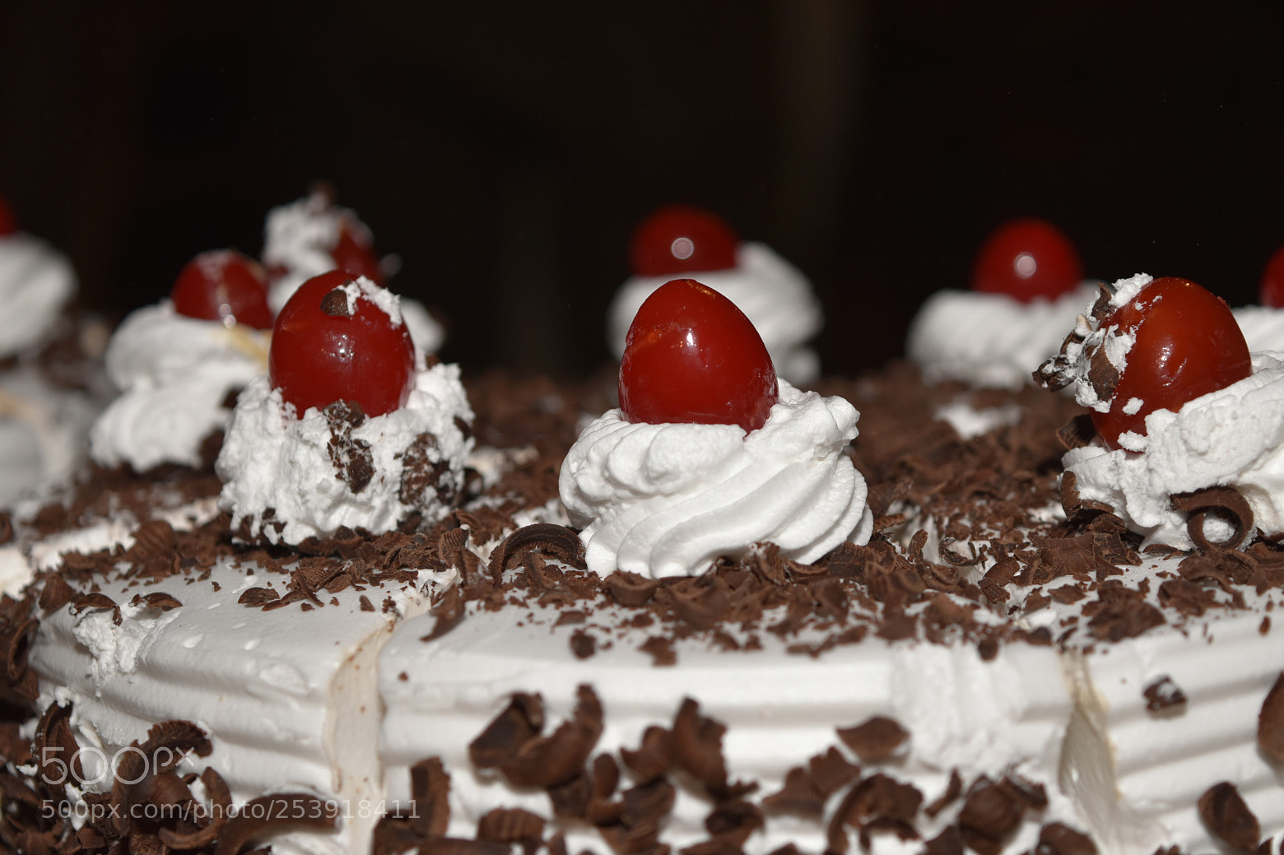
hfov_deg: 25.4
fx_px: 2852
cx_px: 649
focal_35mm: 80
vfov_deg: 17.1
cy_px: 435
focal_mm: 52
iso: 220
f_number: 5.6
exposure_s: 1/60
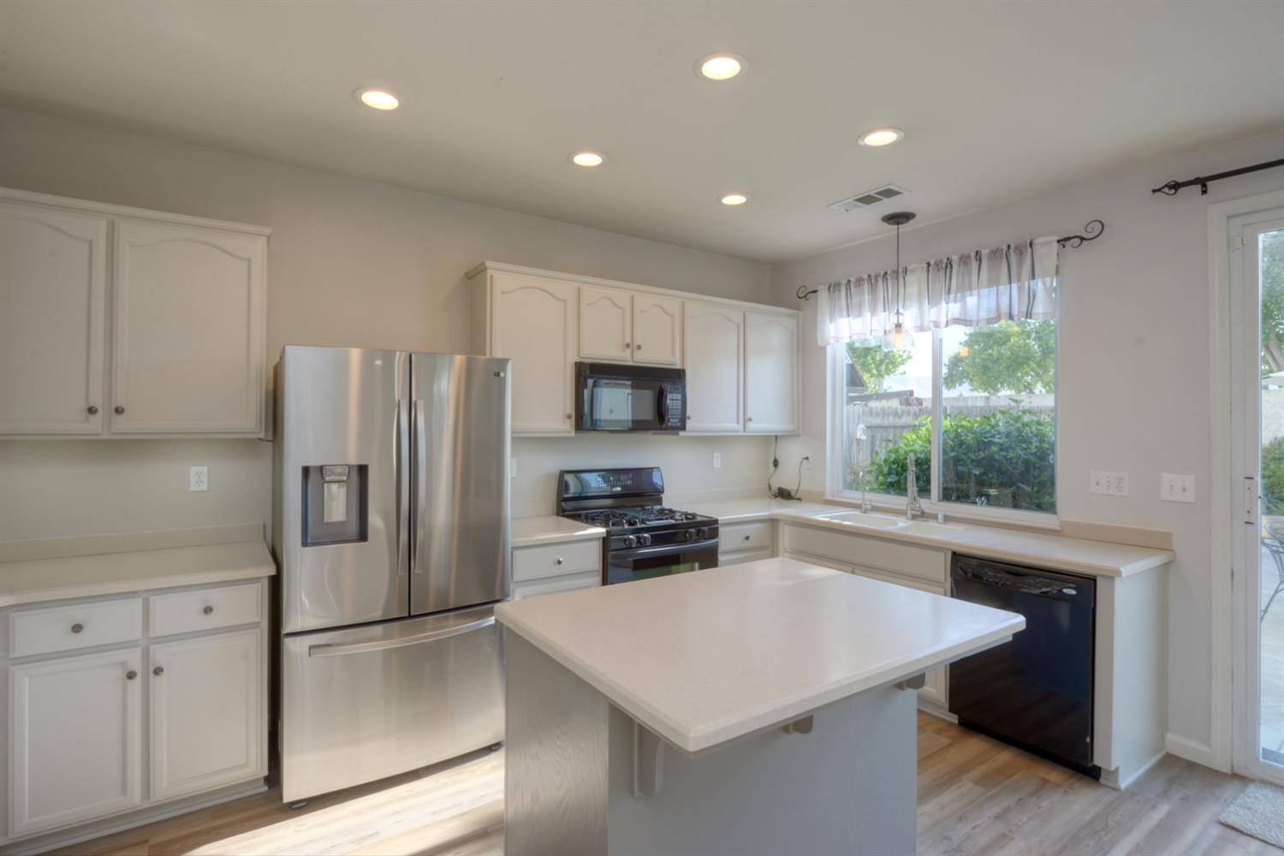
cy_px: 428
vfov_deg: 67.4
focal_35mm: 18
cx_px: 642
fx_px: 642
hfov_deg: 90.0
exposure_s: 1/50
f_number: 10
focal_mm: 18
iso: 400
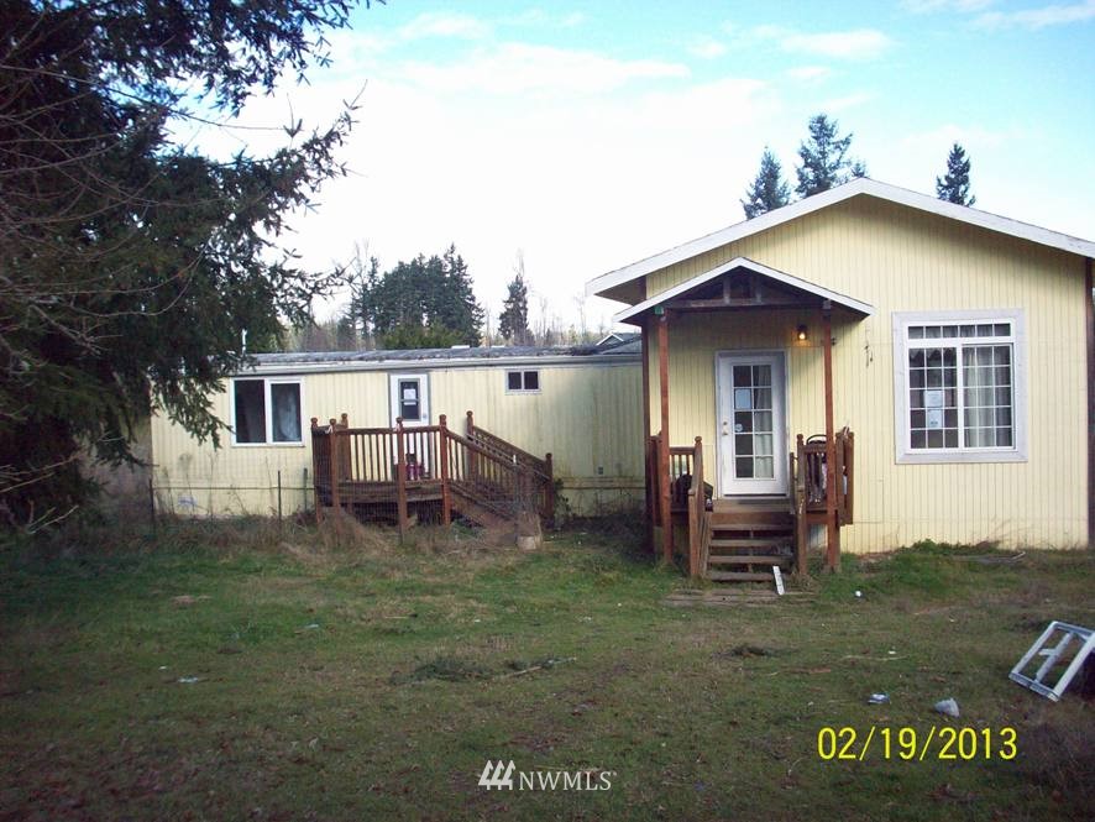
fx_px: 1171
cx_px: 548
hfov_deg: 50.1
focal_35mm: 37
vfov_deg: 38.7
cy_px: 411
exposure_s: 1/826
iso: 200
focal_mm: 6.2
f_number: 2.8
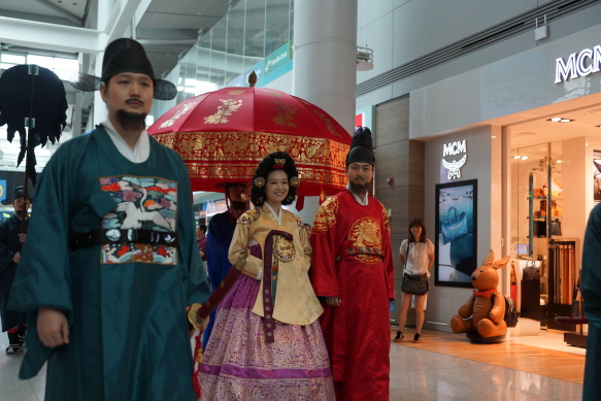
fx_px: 651
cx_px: 276
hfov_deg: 49.5
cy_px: 221
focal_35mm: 39
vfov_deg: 34.2
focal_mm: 35
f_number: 2.8
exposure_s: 1/80
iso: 320
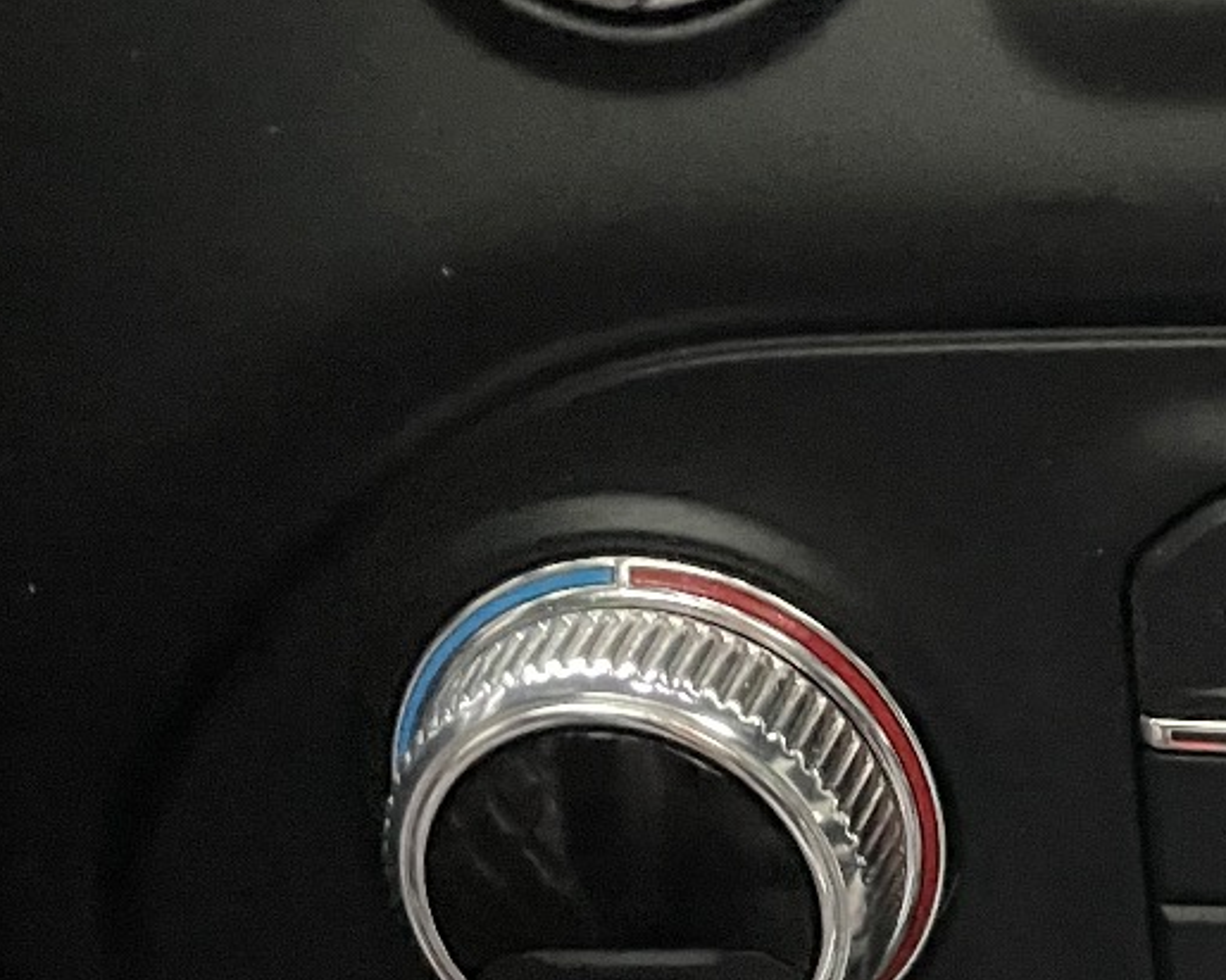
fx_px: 2576
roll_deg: +0.5
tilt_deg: -39.5
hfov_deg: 23.9
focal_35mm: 71
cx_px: 1545
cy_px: 1239
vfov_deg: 20.0
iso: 2500
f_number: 1.6
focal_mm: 4.2
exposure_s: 1/15
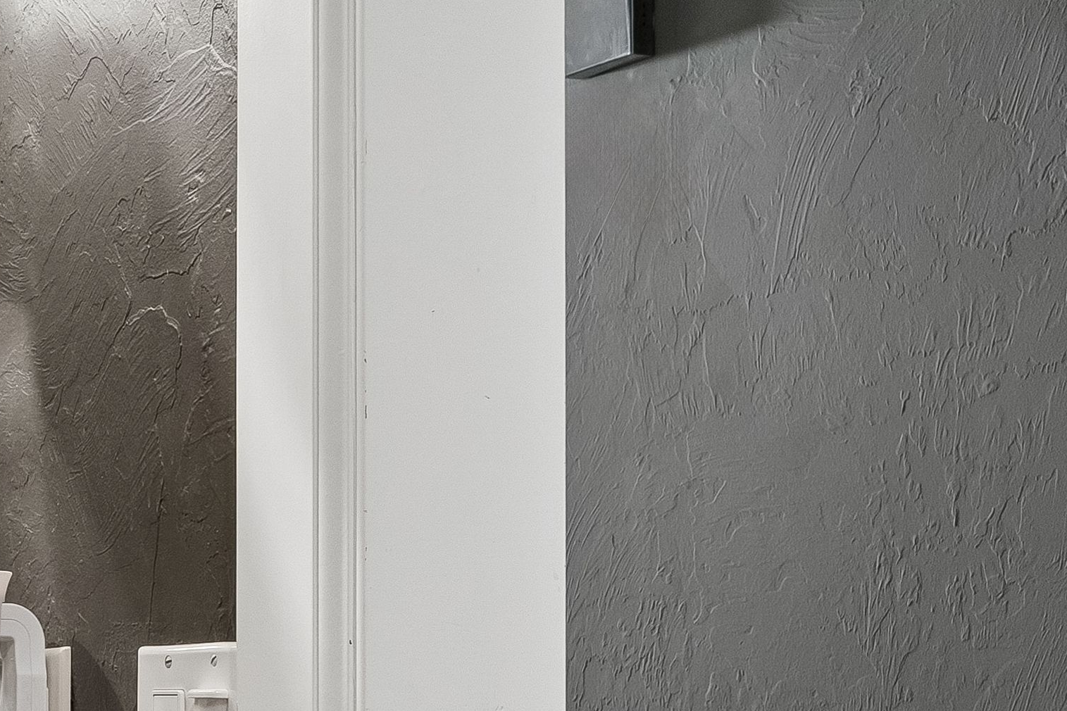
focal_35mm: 74
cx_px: -201
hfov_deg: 24.8
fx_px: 2193
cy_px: 684
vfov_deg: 18.0
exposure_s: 1/13
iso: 800
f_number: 8
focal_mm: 16
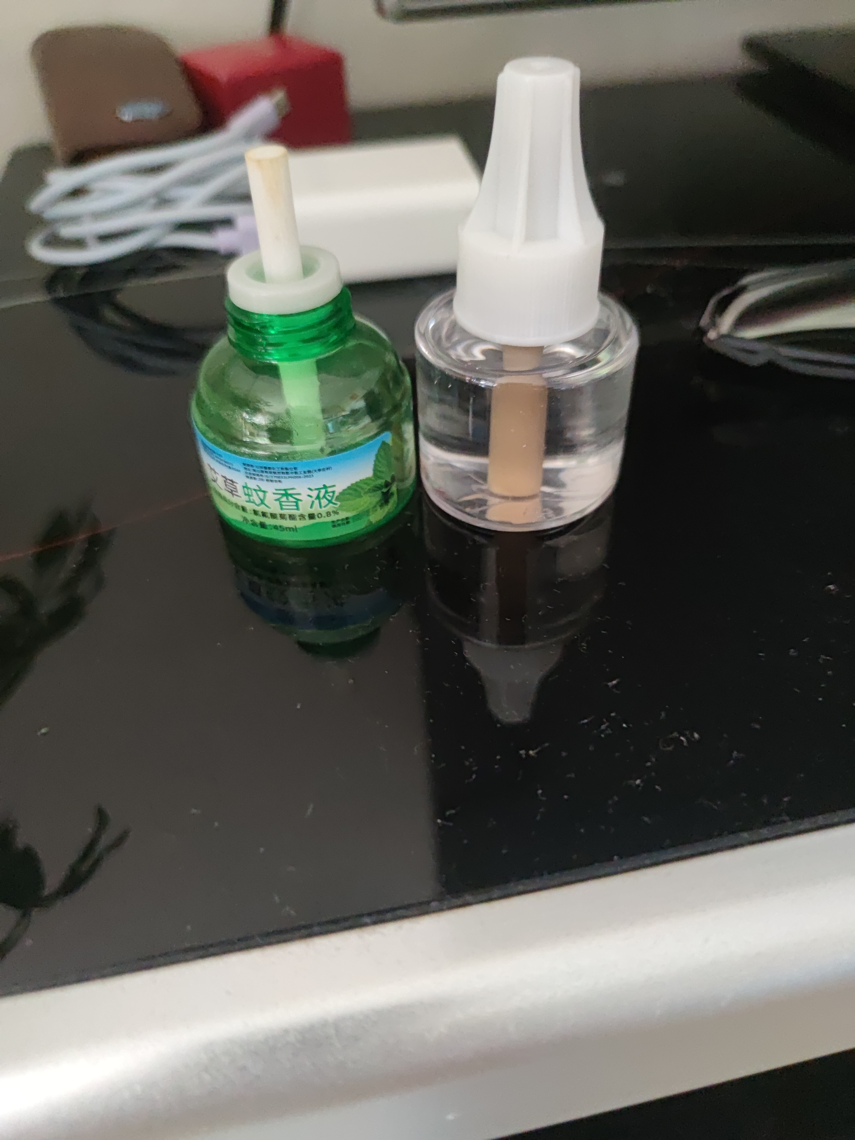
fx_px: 790
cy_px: 570
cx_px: 428
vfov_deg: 71.6
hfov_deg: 56.8
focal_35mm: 24
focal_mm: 6.72
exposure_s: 1/60
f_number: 1.69
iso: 1403
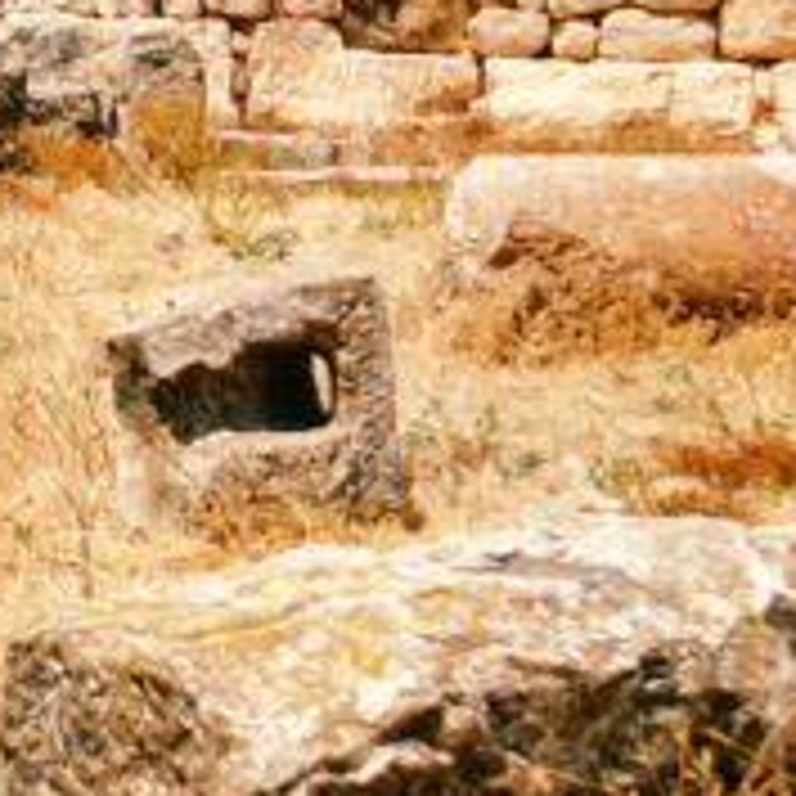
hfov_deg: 6.5
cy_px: -173
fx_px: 6920
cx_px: -207
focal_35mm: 266
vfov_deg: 6.5
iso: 100
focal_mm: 36
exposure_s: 1/500
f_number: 7.1
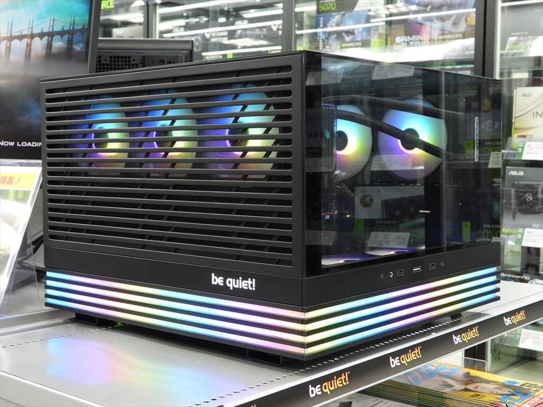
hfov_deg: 38.2
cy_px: 204
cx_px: 272
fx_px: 784
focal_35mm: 50
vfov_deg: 29.1
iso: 110
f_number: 3.2
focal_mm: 9
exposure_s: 1/30
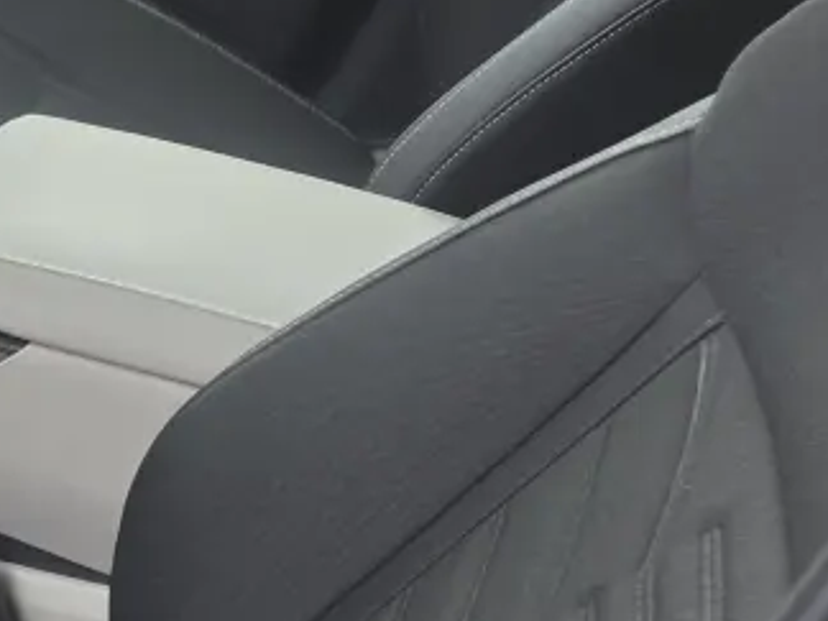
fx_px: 2177
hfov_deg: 16.6
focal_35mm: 91
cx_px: -797
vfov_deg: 16.2
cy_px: 194
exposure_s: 1/50
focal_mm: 6.3
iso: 64
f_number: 1.7
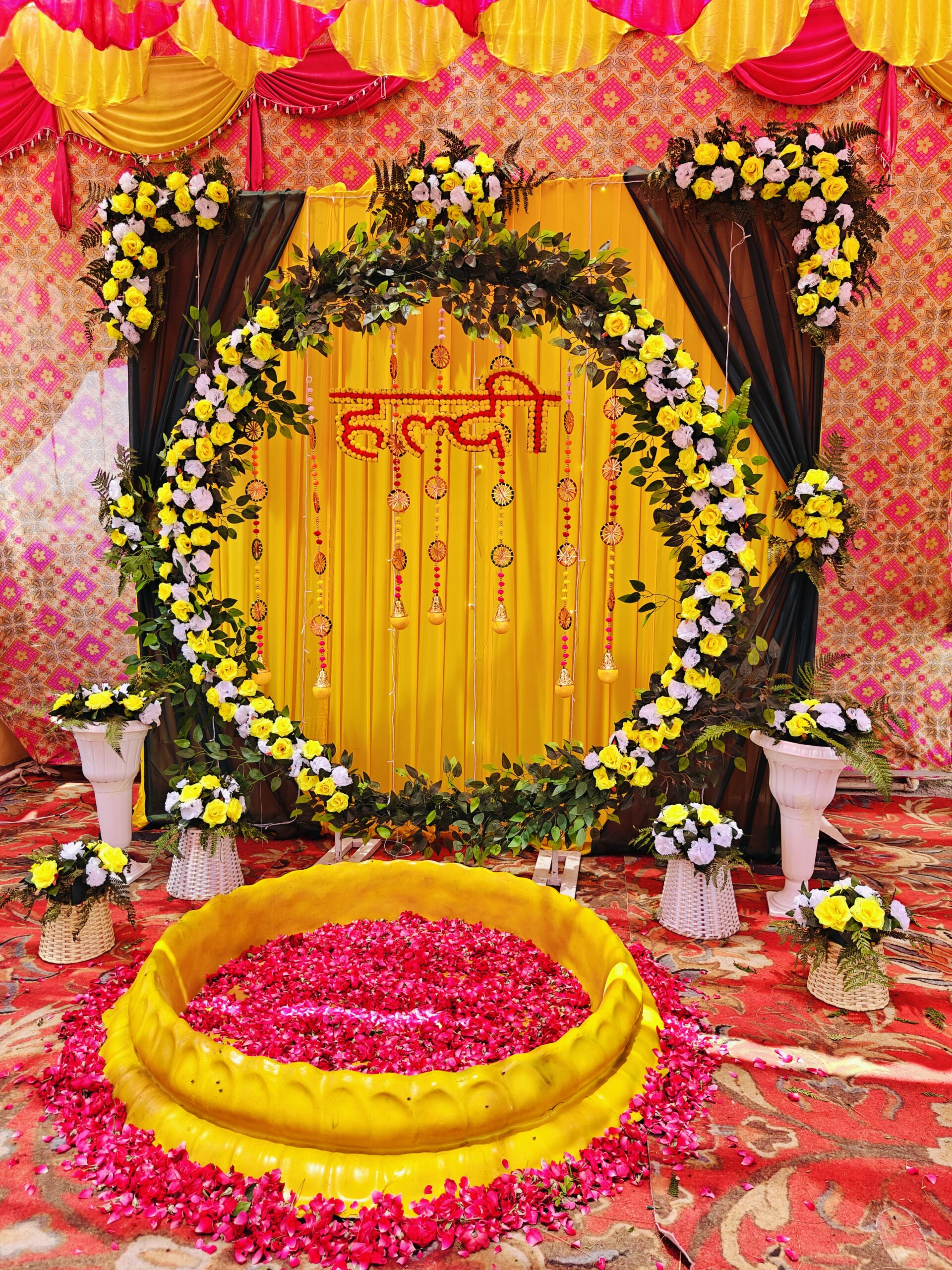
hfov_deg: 56.8
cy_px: 635
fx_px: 880
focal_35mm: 24
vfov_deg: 71.6
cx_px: 476
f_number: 1.8
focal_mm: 5.59
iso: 80
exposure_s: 1/530
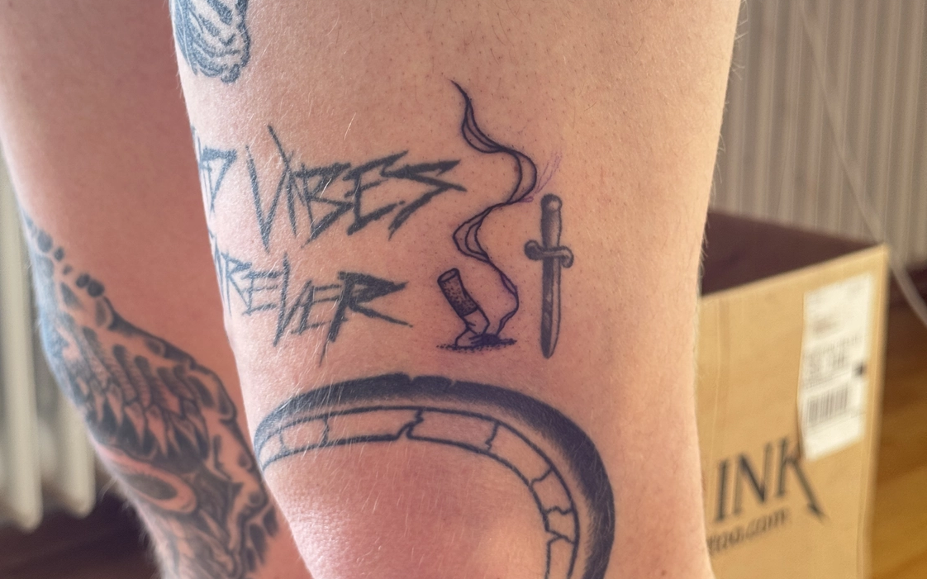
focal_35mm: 68
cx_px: 463
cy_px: 270
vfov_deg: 19.1
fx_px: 1718
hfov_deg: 30.2
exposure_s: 1/100
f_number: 1.78
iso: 160
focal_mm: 6.76
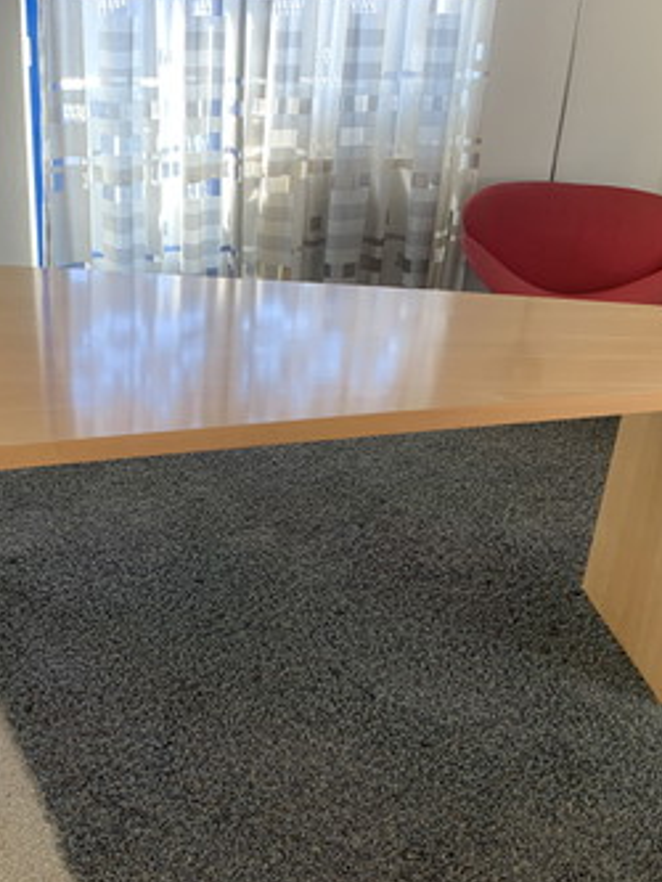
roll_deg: +0.1
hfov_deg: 35.2
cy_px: 495
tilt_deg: -26.8
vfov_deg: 46.7
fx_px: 1019
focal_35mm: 40
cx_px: 164
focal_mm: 4.25
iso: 100
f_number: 1.8
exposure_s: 1/110
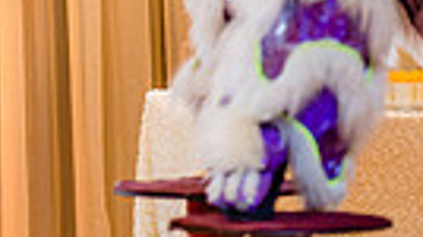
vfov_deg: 3.1
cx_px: -32
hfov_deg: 5.6
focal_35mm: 386
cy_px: -270
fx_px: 4324
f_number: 2.2
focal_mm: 85
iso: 1000
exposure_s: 1/200
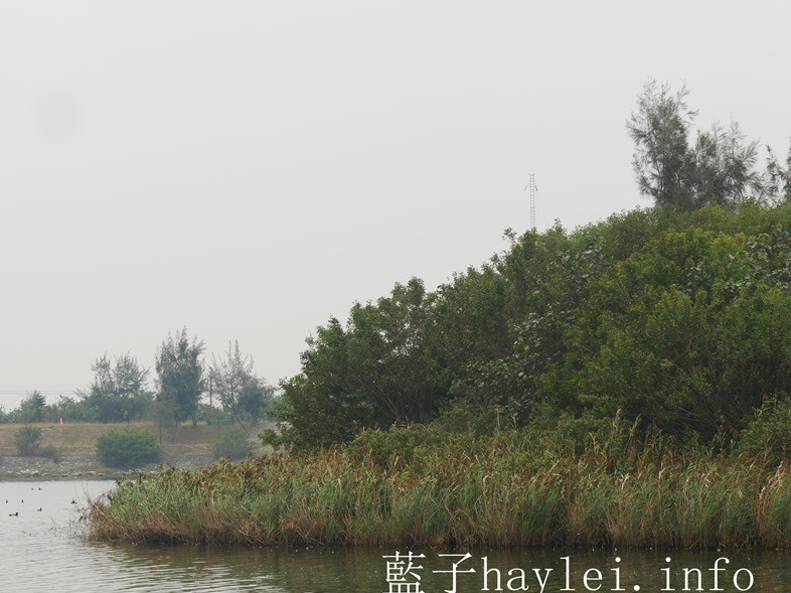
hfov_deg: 14.1
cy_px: 234
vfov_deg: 10.6
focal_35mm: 140
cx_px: 295
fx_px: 3198
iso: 200
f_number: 6.3
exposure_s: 1/320
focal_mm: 55
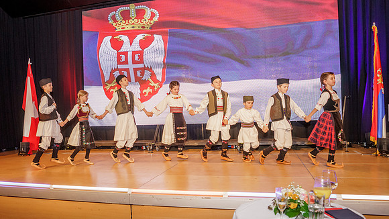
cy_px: 120
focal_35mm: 29
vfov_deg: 40.1
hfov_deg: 65.8
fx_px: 300
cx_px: 171
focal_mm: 24
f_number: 4
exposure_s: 1/250
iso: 2500
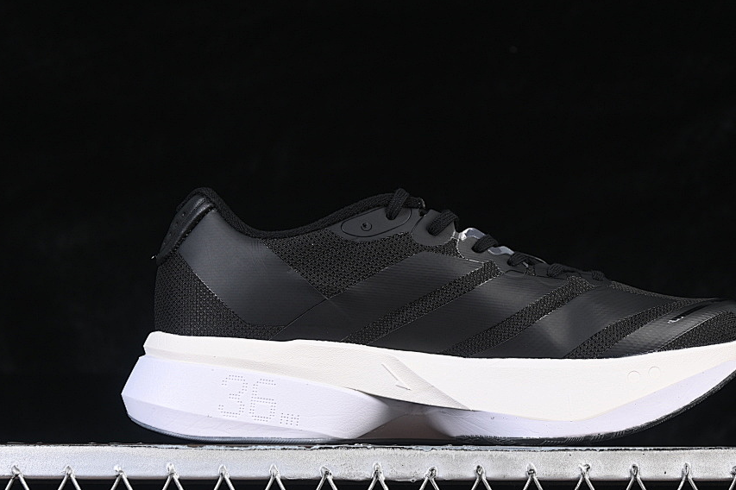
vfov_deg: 14.4
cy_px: 252
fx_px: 1941
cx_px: 429
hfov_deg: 21.4
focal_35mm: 95
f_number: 6.3
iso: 160
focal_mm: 50
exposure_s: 1/60
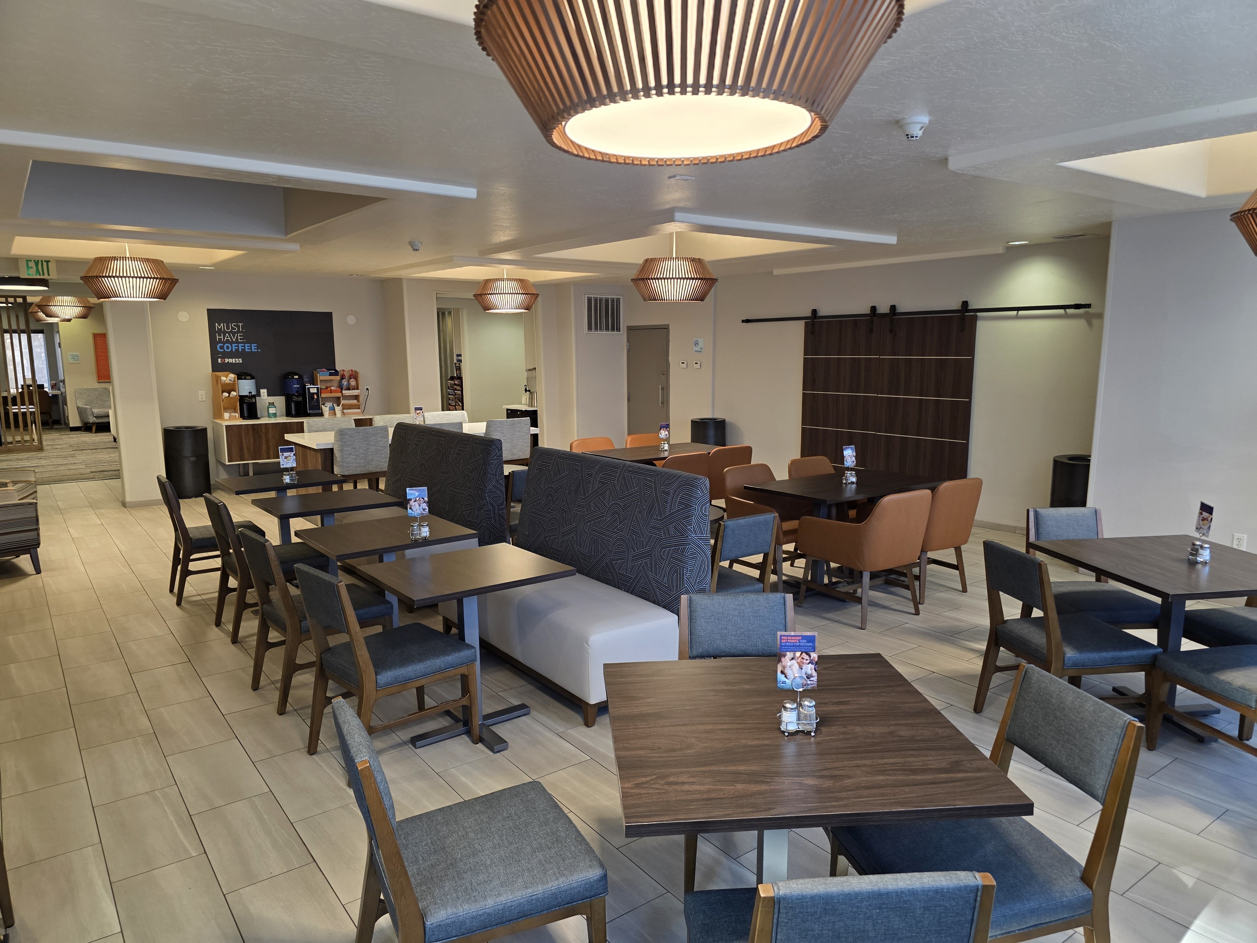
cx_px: 628
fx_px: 835
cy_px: 472
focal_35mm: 23
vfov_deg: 58.9
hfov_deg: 73.9
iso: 160
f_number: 1.7
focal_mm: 6.3
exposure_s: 1/120
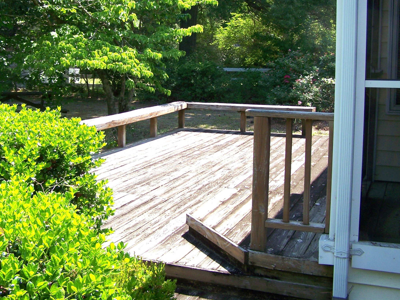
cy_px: 119
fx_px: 566
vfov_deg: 29.6
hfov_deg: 38.9
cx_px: 179
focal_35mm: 49
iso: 64
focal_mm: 6.3
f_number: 2.8
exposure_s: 1/320
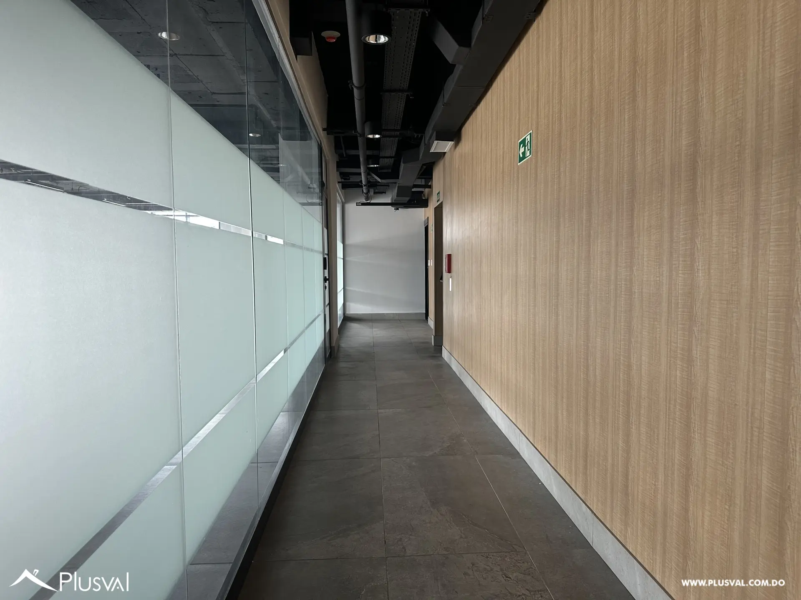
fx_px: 555
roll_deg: +0.4
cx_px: 400
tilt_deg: -3.1
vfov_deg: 56.8
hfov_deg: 71.6
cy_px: 300
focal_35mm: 24
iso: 250
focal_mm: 6.86
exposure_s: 1/111
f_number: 1.78
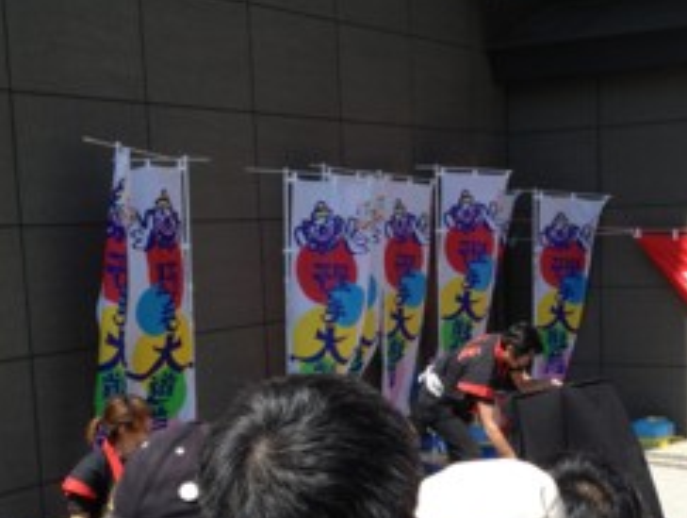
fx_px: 1371
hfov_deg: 28.0
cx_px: 441
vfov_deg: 21.2
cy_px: 385
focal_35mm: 69
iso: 50
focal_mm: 4.28
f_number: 2.4
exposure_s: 1/935
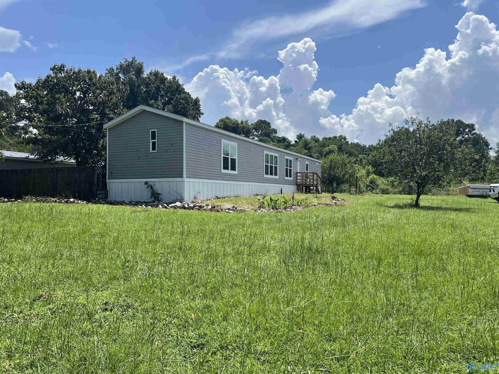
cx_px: 250
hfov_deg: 67.3
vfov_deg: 53.1
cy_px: 187
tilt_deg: +3.6
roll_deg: +0.4
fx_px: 375
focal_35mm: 26
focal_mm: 5.7
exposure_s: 1/5076
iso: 50
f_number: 1.5
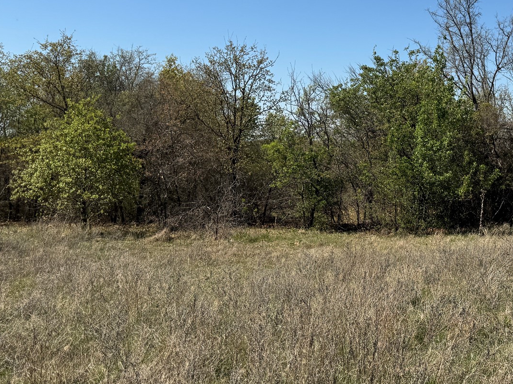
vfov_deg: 31.4
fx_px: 681
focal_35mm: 46
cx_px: 403
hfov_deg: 39.8
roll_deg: +0.5
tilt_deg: +1.9
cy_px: 149
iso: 80
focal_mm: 6.76
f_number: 1.78
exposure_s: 1/4950
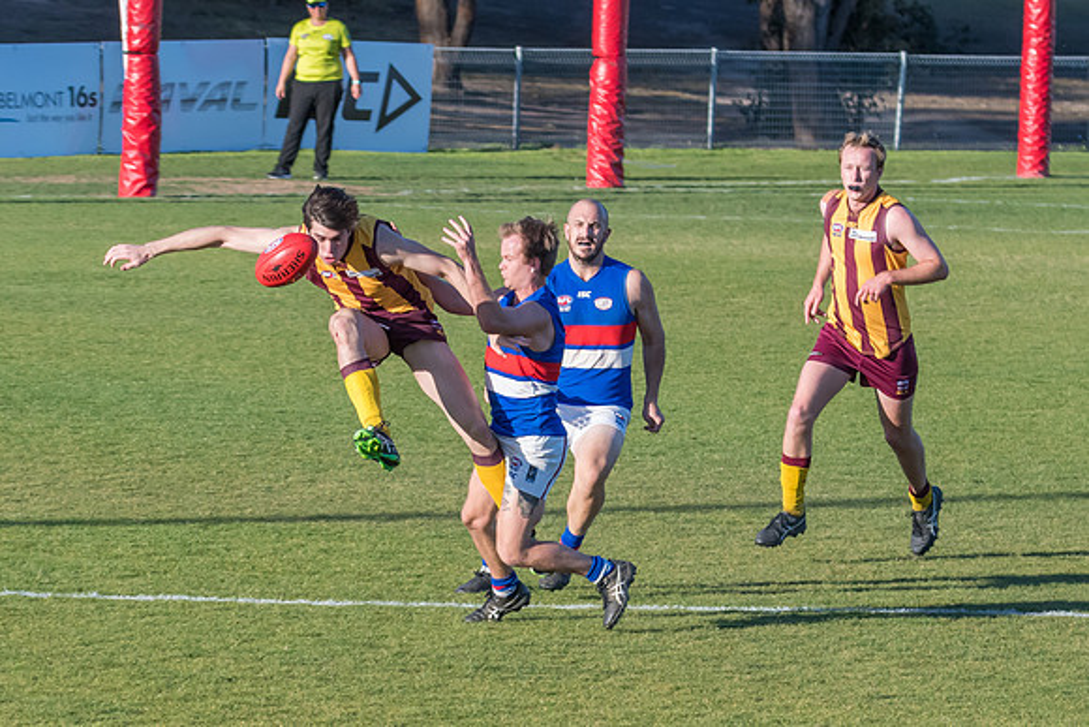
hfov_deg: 5.4
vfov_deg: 3.6
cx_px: 742
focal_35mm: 381
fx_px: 11542
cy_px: 556
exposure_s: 1/1600
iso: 800
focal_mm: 160
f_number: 8
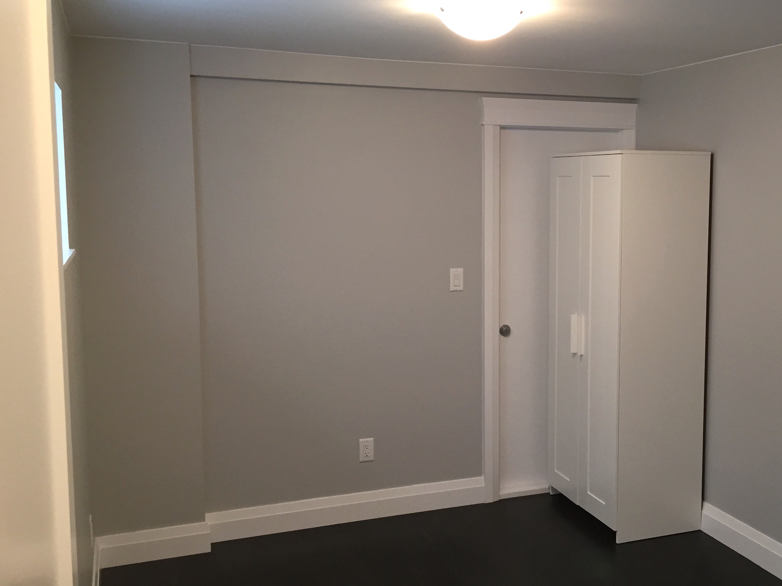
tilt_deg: -7.5
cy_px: 290
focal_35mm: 40
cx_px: 536
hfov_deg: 45.9
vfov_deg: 36.0
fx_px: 904
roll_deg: -1.0
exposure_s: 1/30
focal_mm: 4.15
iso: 80
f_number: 2.2
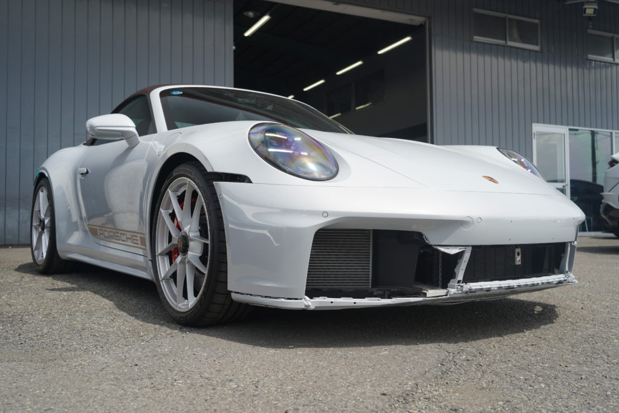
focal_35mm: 35
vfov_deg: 37.9
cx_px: 310
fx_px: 602
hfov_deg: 54.4
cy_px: 206
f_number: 5.6
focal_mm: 35
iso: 100
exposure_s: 1/200
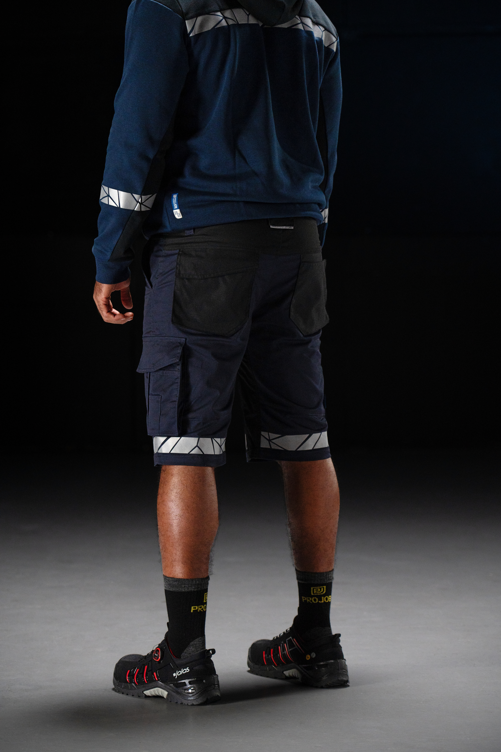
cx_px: 250
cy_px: 376
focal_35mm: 105
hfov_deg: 13.0
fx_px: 2192
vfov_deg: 19.5
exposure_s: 1/100
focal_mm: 105
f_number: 4
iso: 800
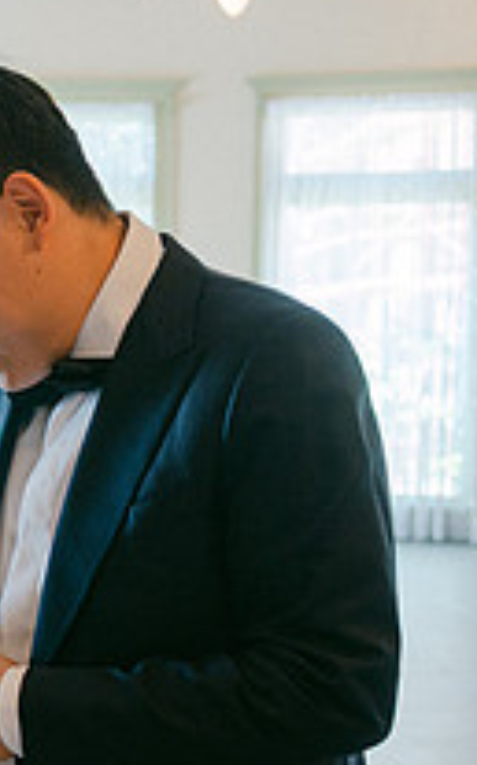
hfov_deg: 14.0
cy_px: 482
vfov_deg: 23.5
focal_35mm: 88
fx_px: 1834
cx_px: -215
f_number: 2.8
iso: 180
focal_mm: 28
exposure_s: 1/125
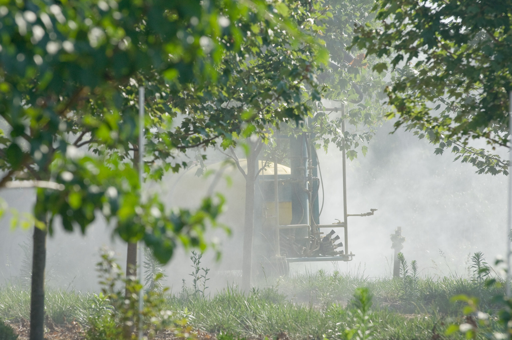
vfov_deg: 4.6
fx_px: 4261
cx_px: 256
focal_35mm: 300
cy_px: 170
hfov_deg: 6.9
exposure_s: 1/200
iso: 400
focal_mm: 200
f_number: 7.1
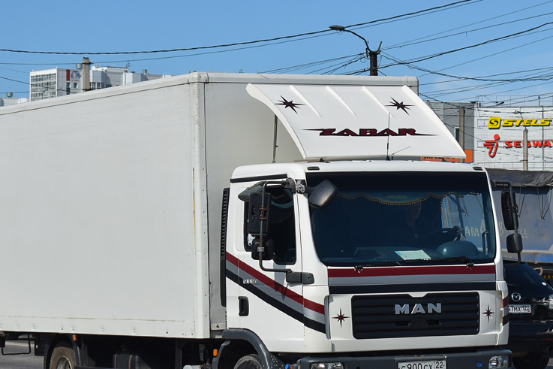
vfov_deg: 10.8
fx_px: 1950
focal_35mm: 127
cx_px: 283
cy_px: 204
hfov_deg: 16.1
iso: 100
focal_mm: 52
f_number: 6.3
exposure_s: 1/800
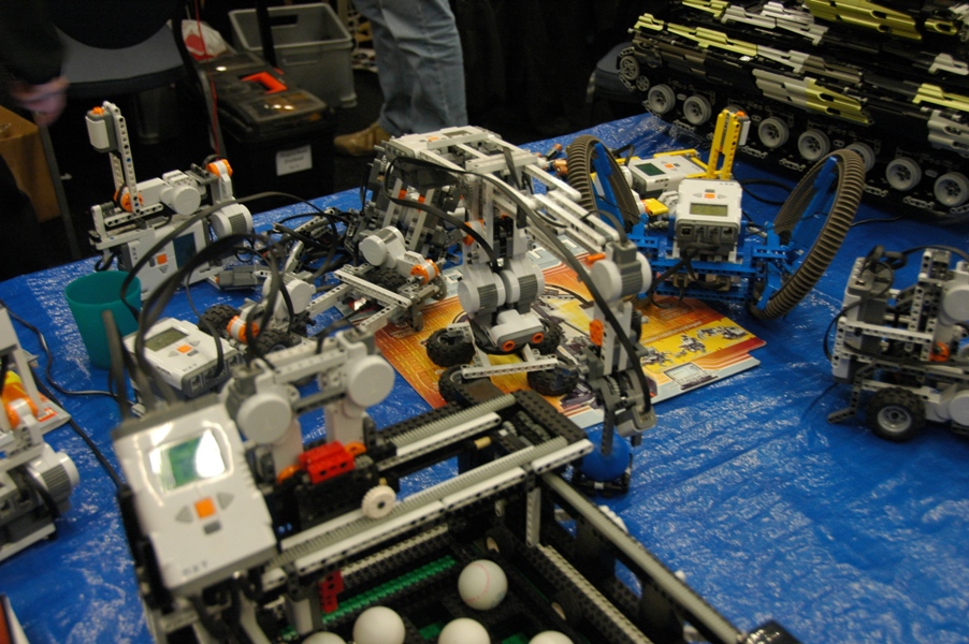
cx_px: 484
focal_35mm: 44
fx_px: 1170
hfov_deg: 45.0
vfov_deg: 30.8
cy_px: 322
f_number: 4.2
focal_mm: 29
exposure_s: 1/15
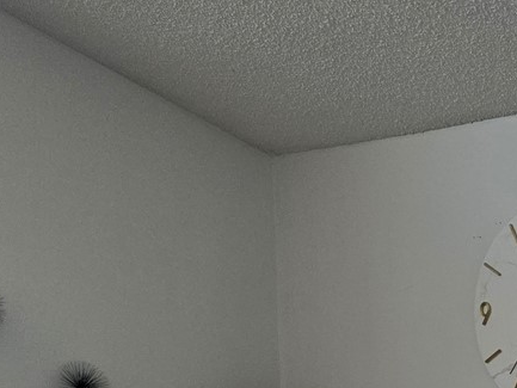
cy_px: 580
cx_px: 598
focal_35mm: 85
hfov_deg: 21.6
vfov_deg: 16.0
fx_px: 1270
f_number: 1.7
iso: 200
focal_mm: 6.3
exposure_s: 1/180
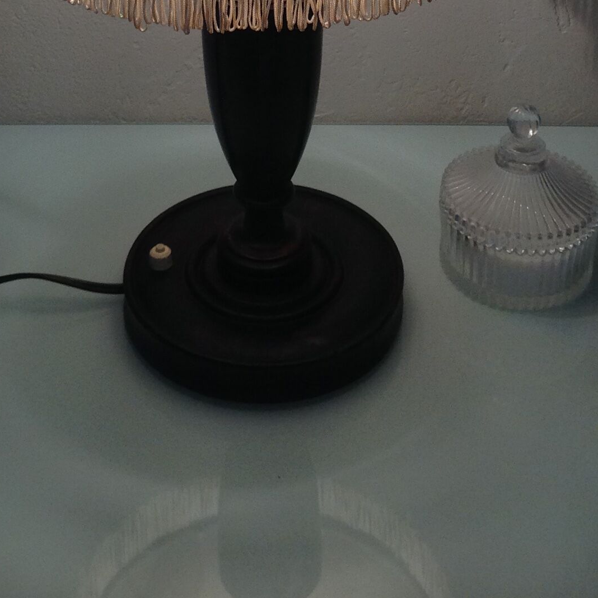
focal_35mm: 75
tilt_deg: -22.3
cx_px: 266
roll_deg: +1.4
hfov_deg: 23.0
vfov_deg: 21.4
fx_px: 1466
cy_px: -117
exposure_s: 1/120
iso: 100
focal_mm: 4.28
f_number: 2.4
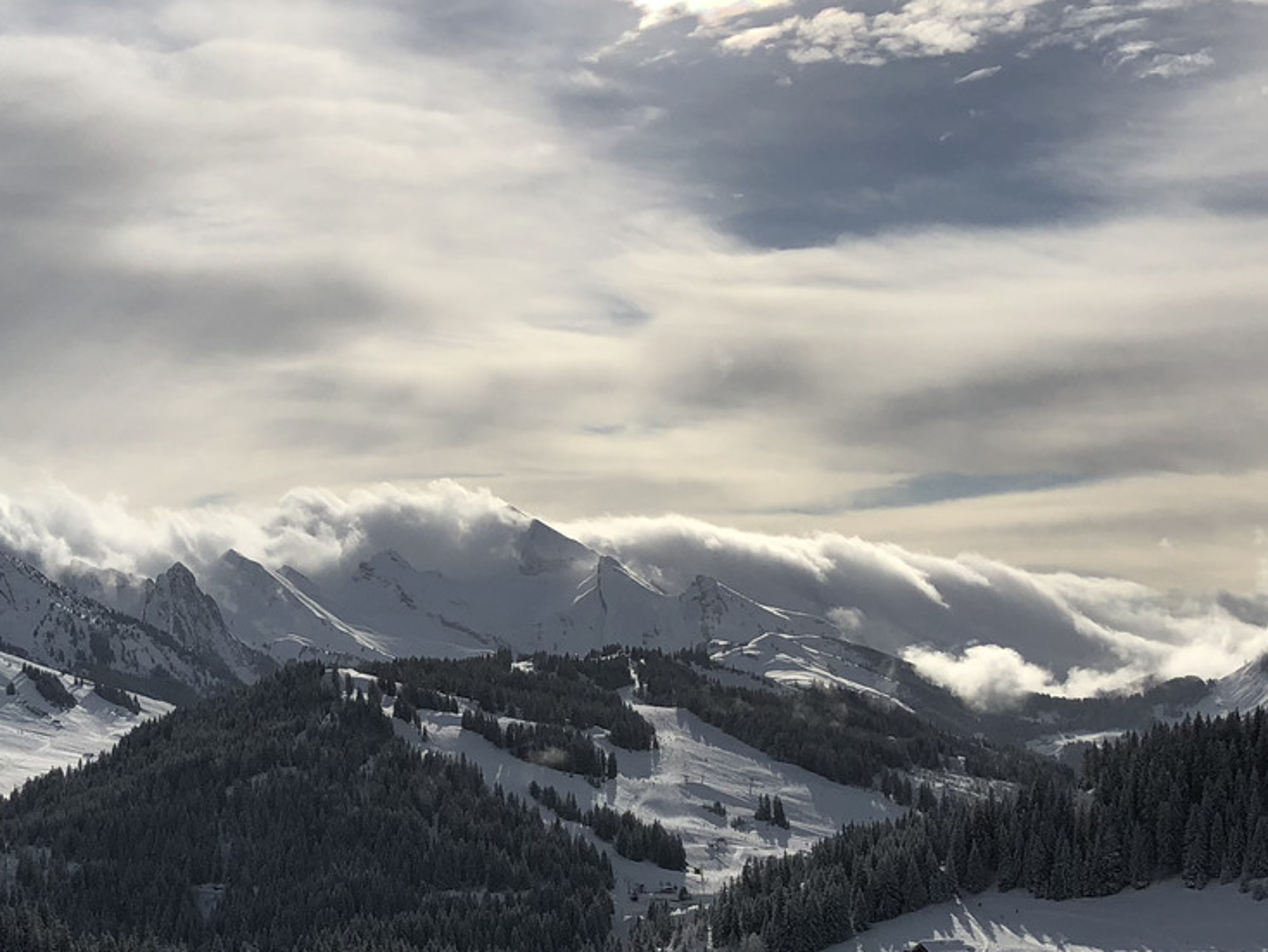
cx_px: 333
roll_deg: +1.6
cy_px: 658
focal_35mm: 61
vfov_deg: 23.9
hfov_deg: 31.2
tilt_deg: +2.4
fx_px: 2235
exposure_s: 1/12048
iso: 25
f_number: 1.8
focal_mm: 4
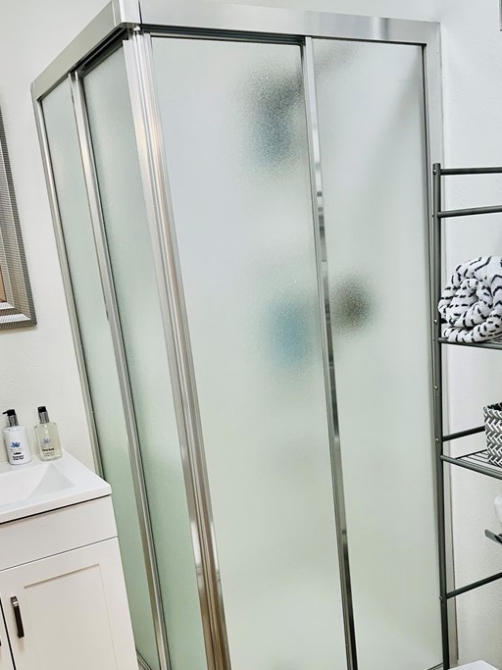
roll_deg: +5.3
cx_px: 289
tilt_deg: -14.8
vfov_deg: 50.8
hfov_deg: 39.5
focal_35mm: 36
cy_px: 422
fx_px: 696
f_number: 1.78
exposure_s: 1/120
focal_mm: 6.86
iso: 125
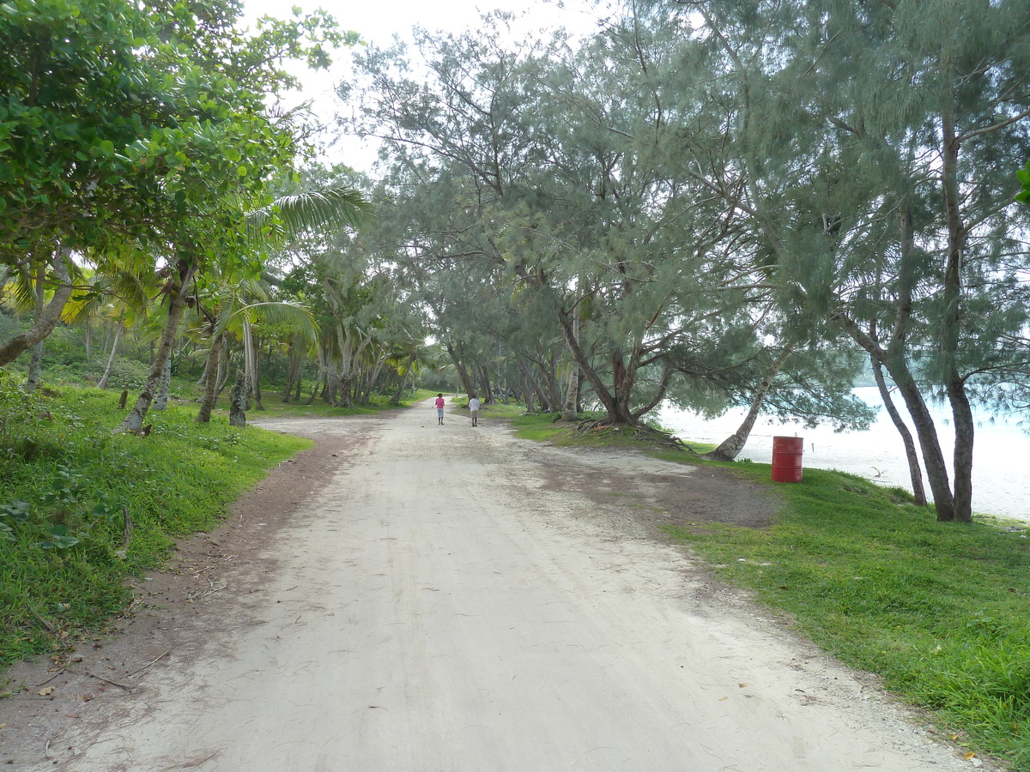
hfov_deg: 69.4
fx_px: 744
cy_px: 386
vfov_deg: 54.9
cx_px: 515
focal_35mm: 25
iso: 125
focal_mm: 4.1
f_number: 4
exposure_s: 1/160
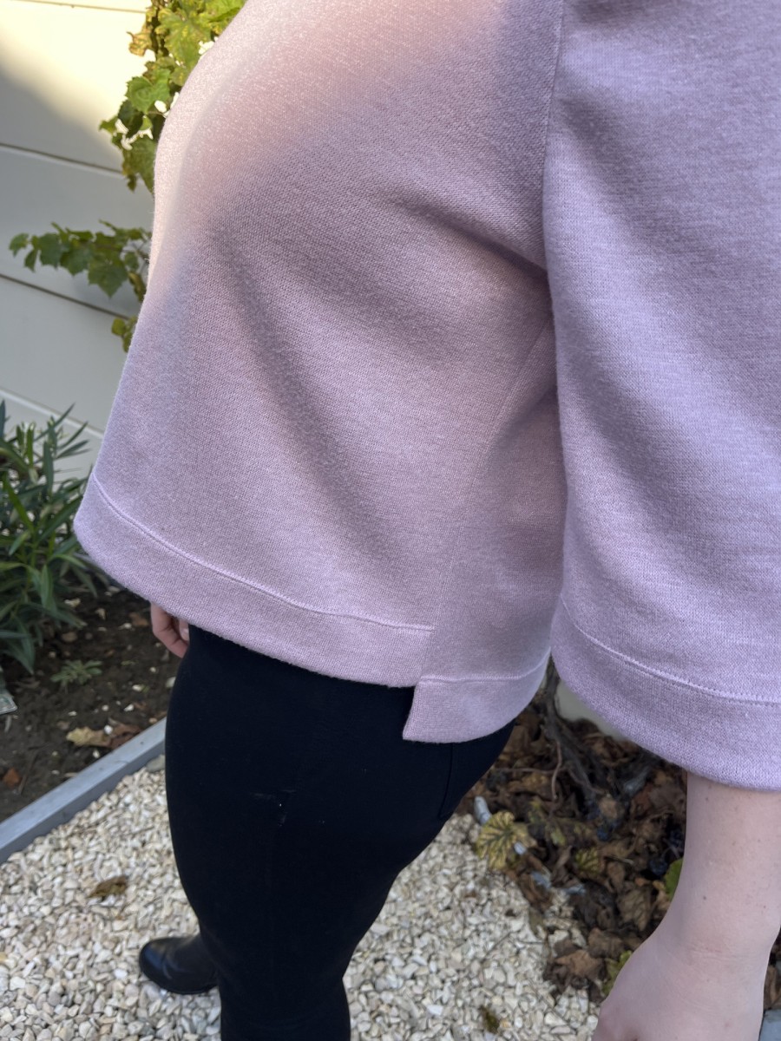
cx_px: 390
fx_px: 782
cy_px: 520
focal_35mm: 26
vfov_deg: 67.3
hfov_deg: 53.1
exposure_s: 1/569
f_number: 1.6
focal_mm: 5.1
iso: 50
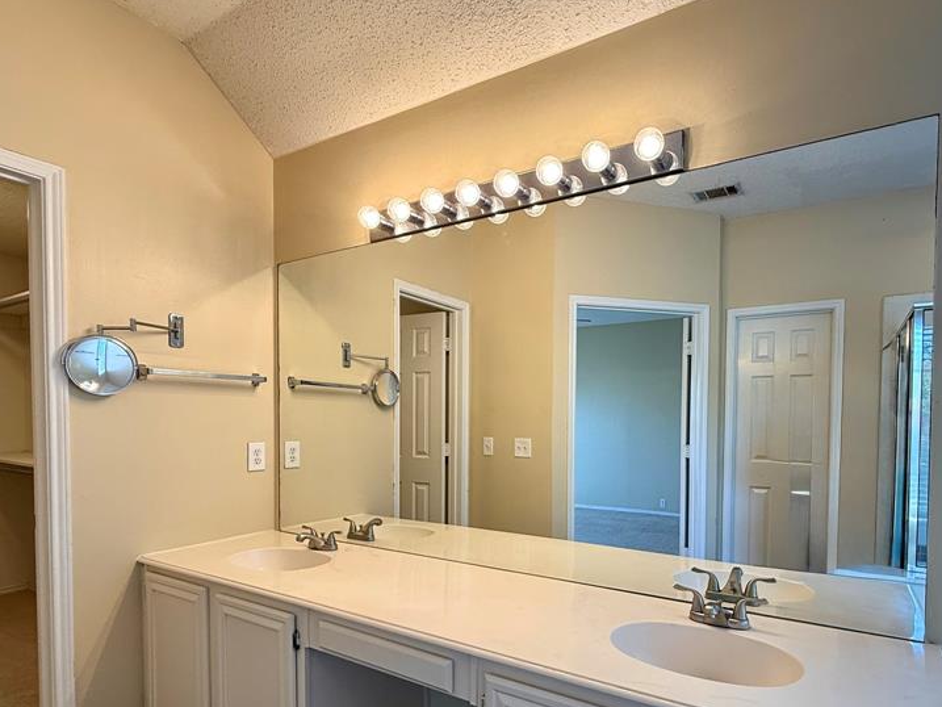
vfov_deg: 65.1
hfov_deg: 81.4
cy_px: 438
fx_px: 544
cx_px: 526
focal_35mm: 20
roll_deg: -0.4
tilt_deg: -1.0
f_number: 2.2
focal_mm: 2.22
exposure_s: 1/120
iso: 100
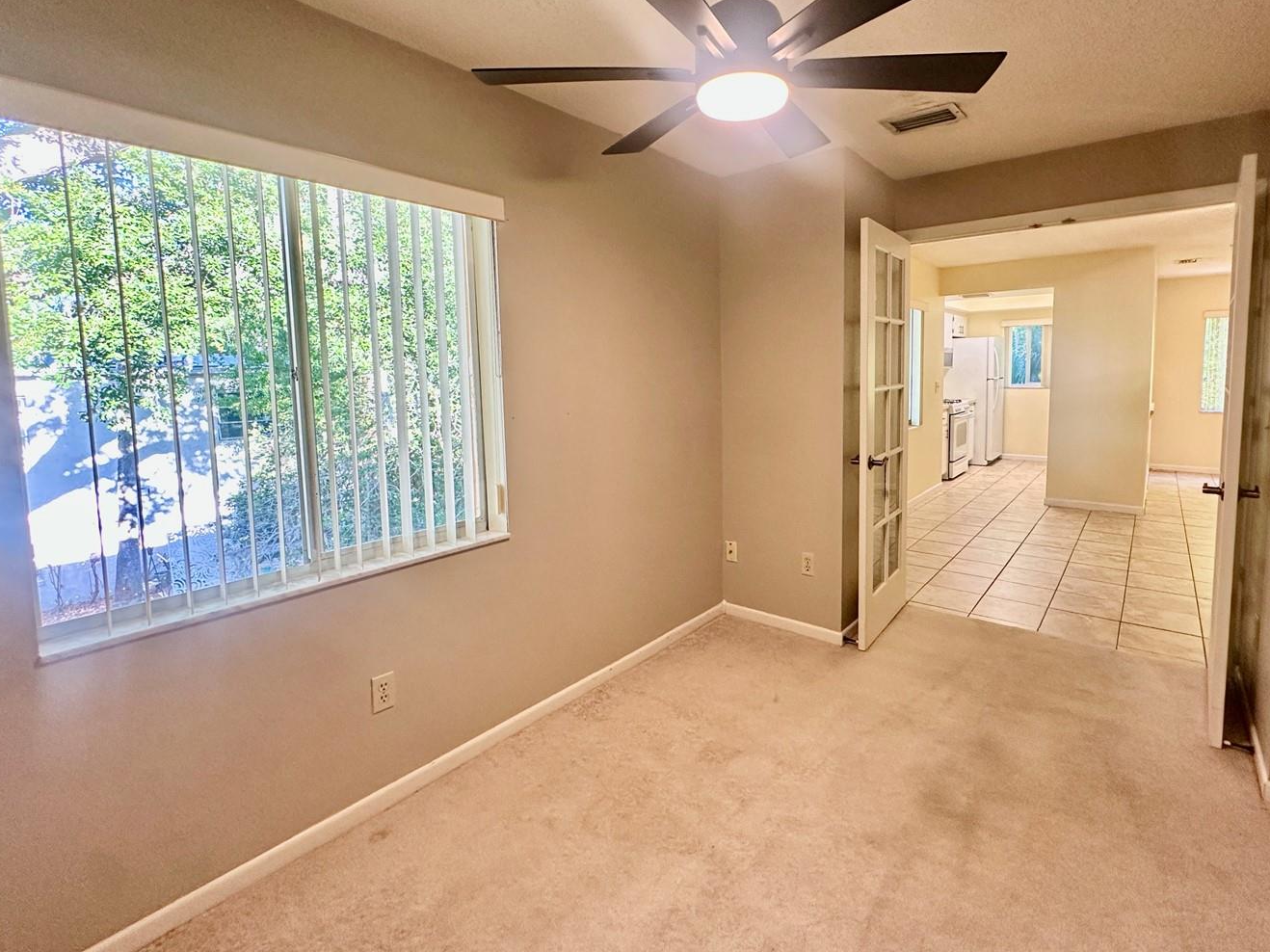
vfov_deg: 74.4
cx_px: 686
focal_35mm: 17
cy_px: 420
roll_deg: +0.1
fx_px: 624
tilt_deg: -4.7
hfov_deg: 90.9
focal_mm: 2.22
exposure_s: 1/120
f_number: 2.2
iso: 250
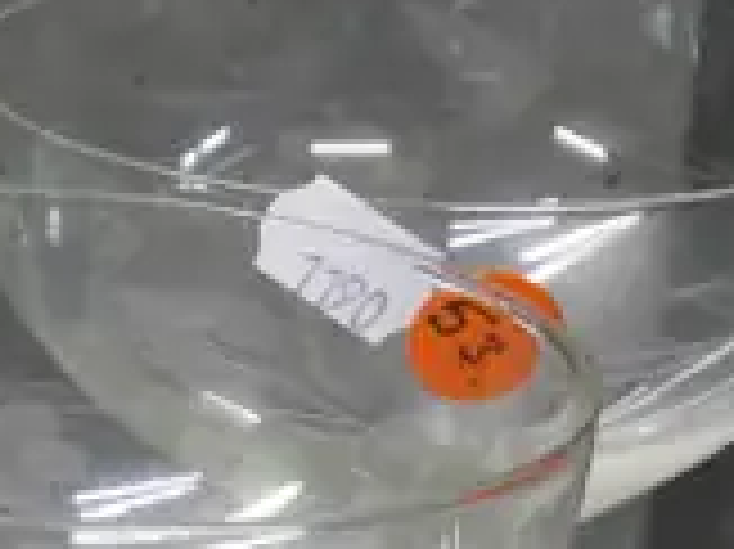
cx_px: -1036
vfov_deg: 5.9
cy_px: 554
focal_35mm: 251
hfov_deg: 7.4
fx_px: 5318
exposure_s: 1/60
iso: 1600
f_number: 6.3
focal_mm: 20
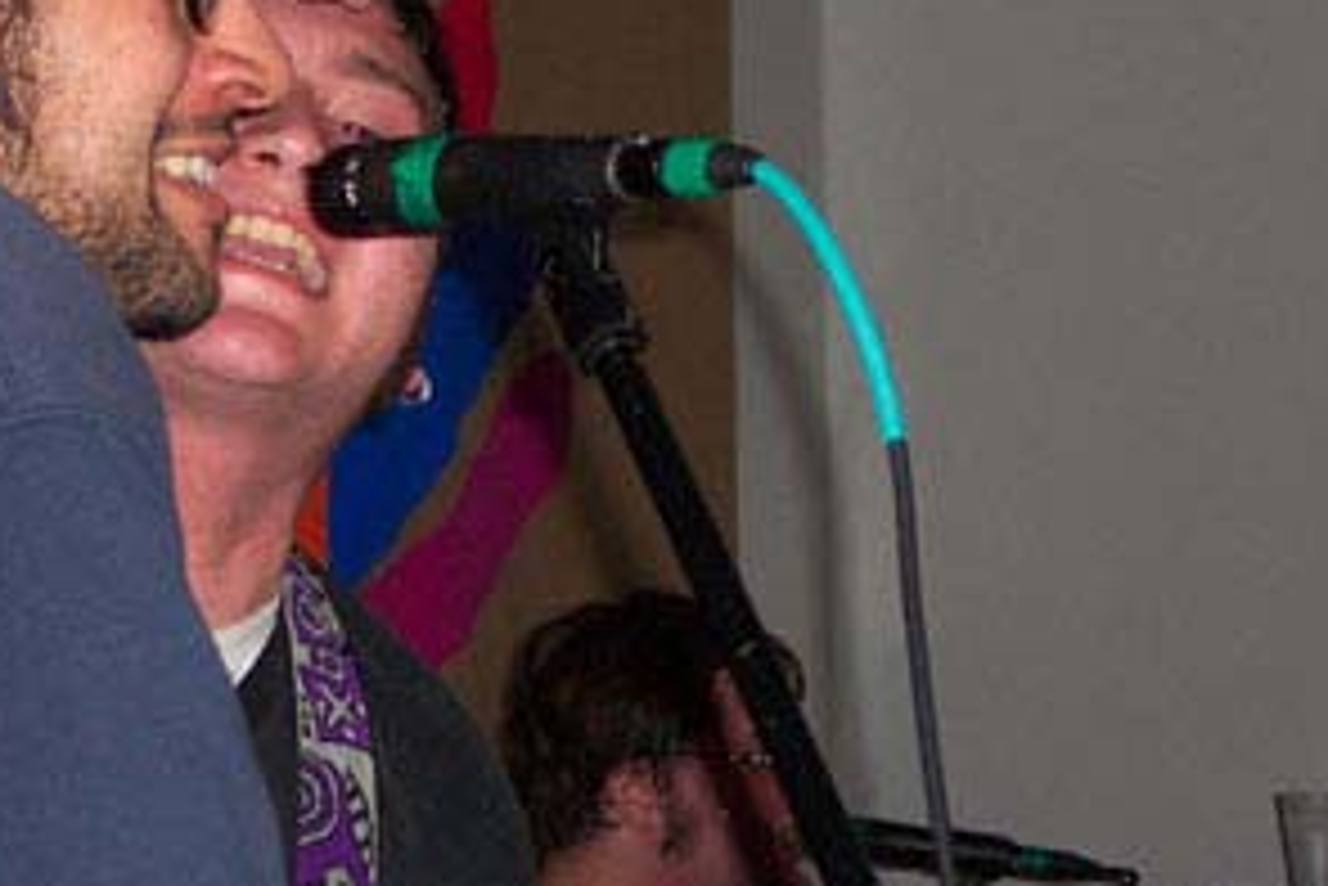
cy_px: 288
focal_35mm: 163
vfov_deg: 8.4
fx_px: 6016
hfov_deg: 12.6
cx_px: 360
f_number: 4
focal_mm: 18.7
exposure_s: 1/60
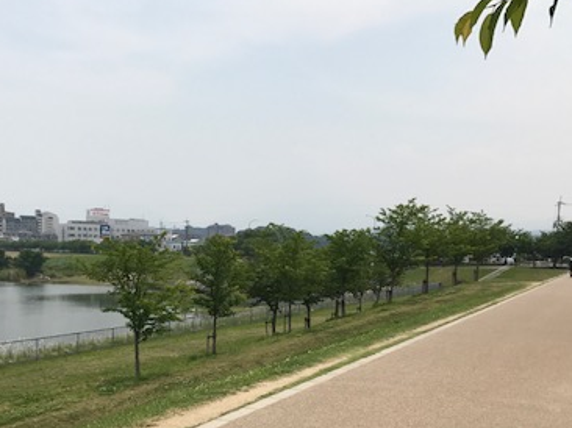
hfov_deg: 38.7
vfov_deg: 29.1
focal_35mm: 49
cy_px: 330
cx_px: 216
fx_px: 809
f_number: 1.8
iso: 20
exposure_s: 1/4566
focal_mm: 3.99
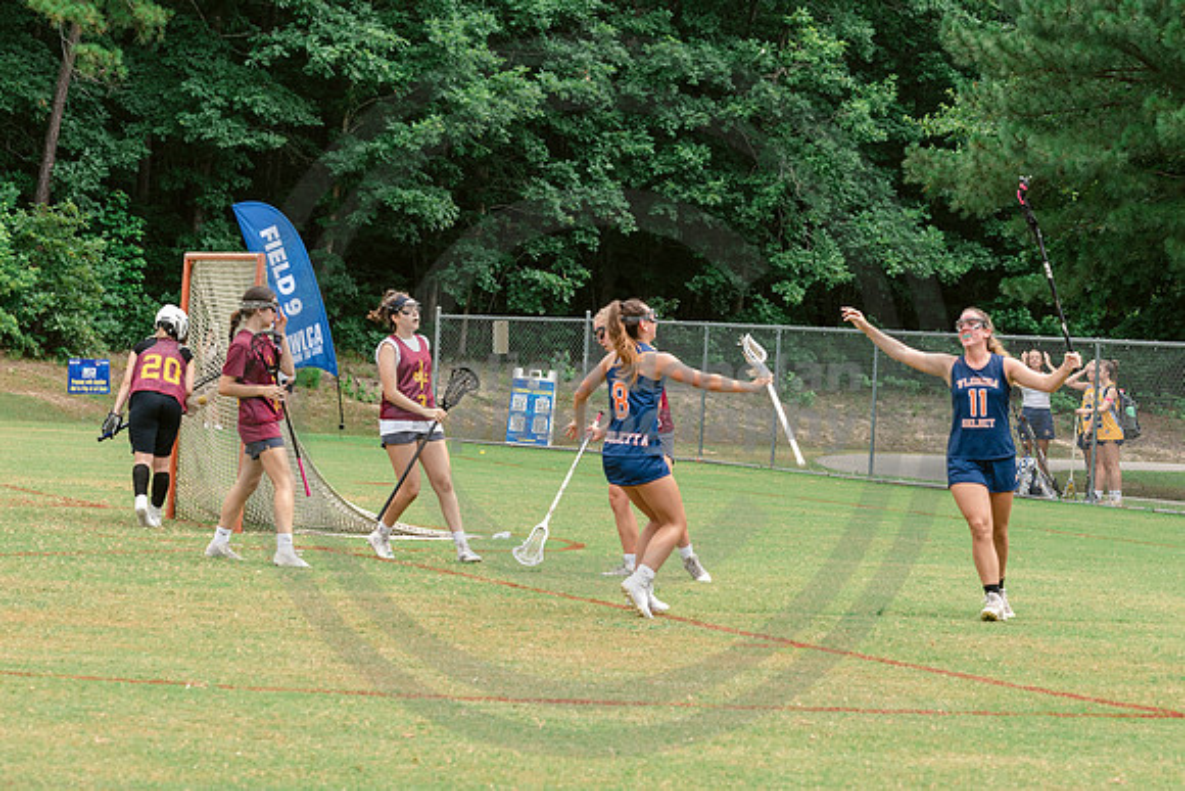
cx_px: 862
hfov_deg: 13.3
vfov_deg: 8.9
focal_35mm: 153
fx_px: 5050
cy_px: 500
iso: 250
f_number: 5.6
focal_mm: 95
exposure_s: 1/500
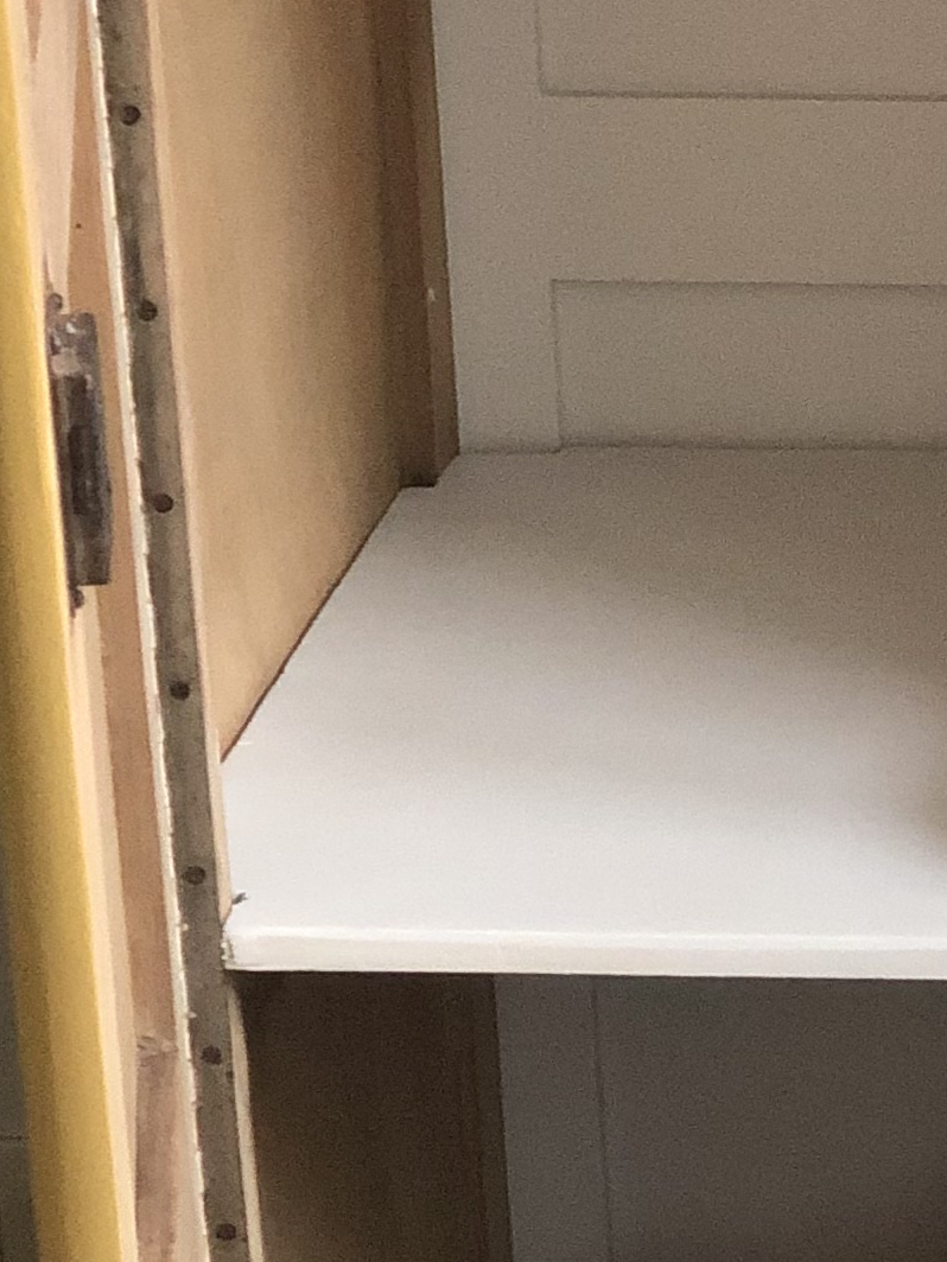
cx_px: 1324
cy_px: 761
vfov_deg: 10.0
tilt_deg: -21.9
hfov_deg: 7.4
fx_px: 7186
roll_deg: +1.5
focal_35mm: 197
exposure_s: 1/24
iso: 125
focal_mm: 6
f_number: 2.4
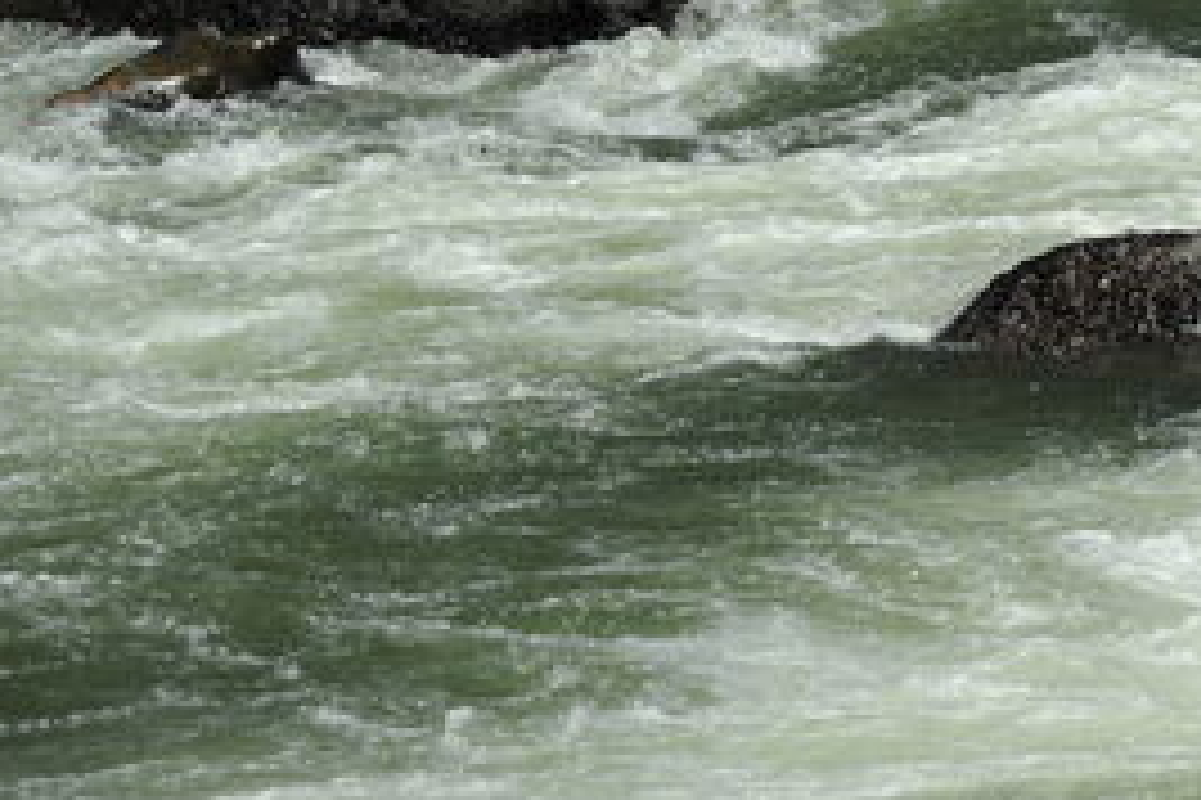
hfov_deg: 5.6
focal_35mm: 365
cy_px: -261
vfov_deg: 3.8
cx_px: 1673
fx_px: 12176
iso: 200
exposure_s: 1/1250
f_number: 6.3
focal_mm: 122
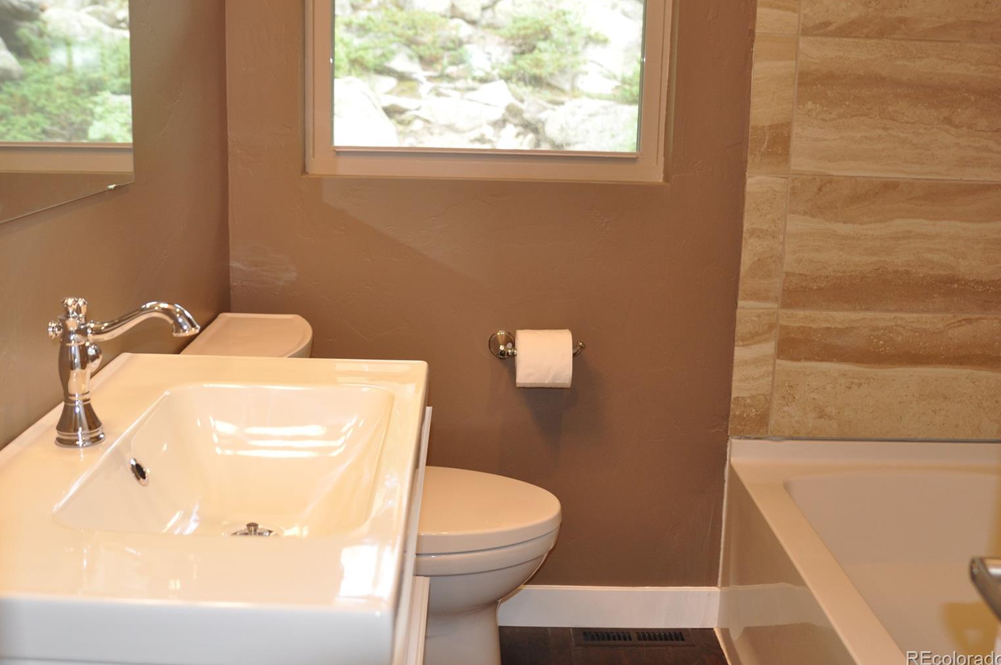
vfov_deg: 34.9
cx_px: 485
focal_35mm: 38
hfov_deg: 50.8
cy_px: 321
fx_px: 1055
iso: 500
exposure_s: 1/125
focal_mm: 24
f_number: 2.8
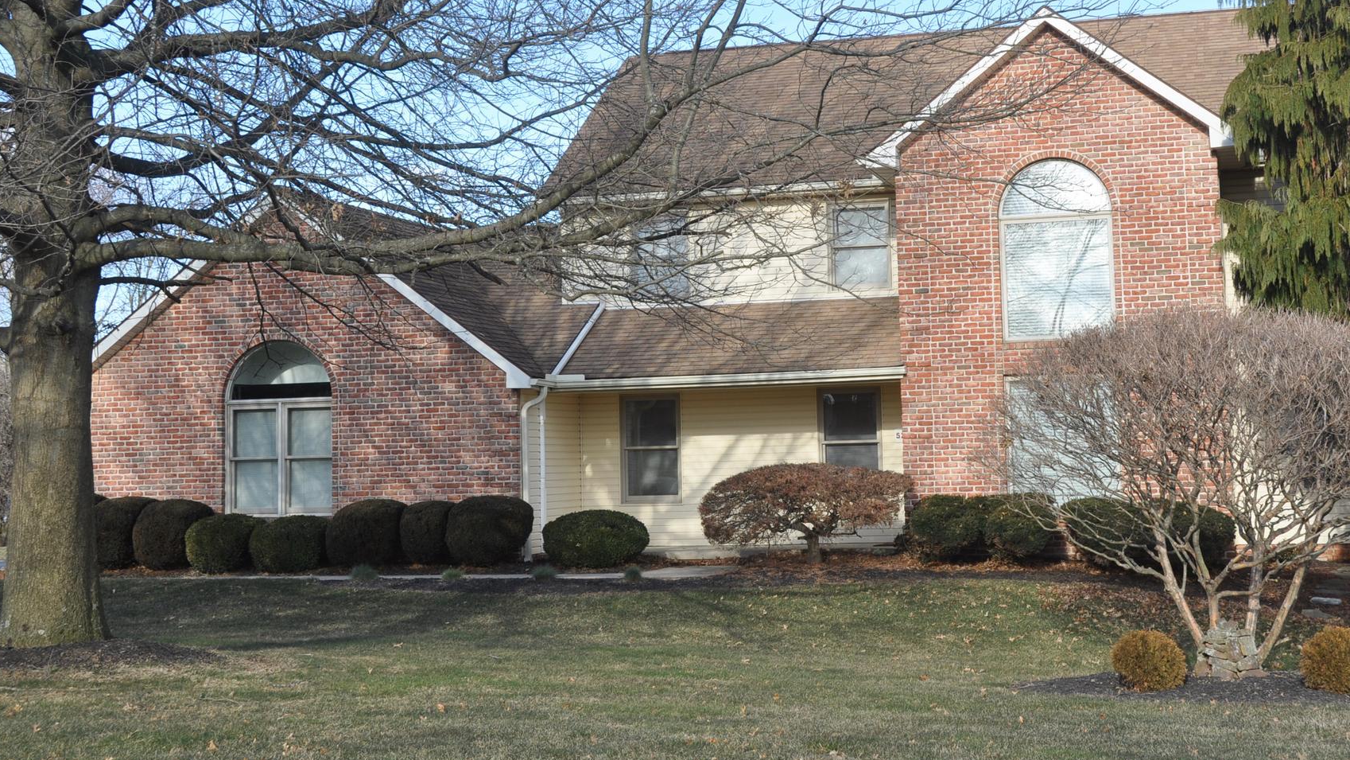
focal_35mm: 53
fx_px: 1897
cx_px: 804
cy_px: 280
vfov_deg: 22.6
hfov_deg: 39.0
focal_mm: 28
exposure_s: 1/250
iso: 200
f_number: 8
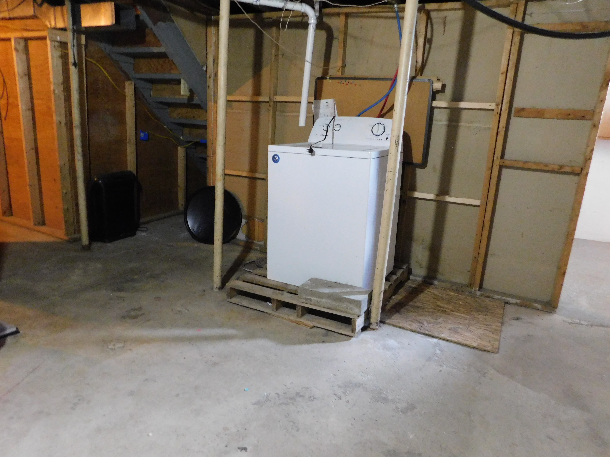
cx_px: 305
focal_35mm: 24
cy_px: 228
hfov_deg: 71.6
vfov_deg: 56.8
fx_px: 423
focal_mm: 4.1
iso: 800
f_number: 3
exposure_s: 1/6
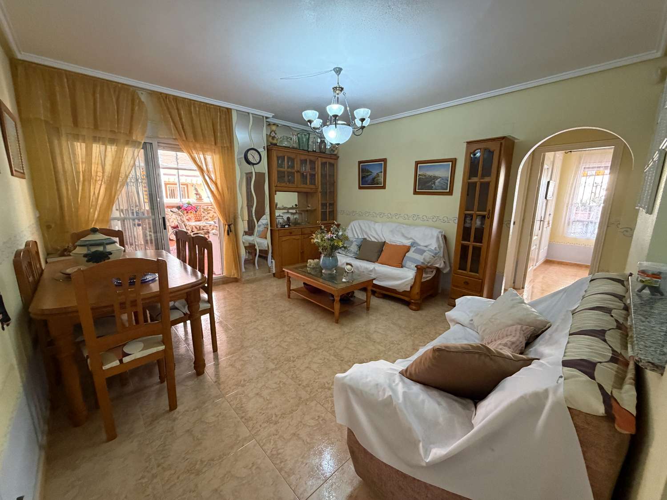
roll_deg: -0.7
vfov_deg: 85.7
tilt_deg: -10.8
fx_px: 270
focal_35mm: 14
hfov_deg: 102.1
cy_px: 250
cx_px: 334
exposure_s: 1/50
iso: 400
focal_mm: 2.22
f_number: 2.2
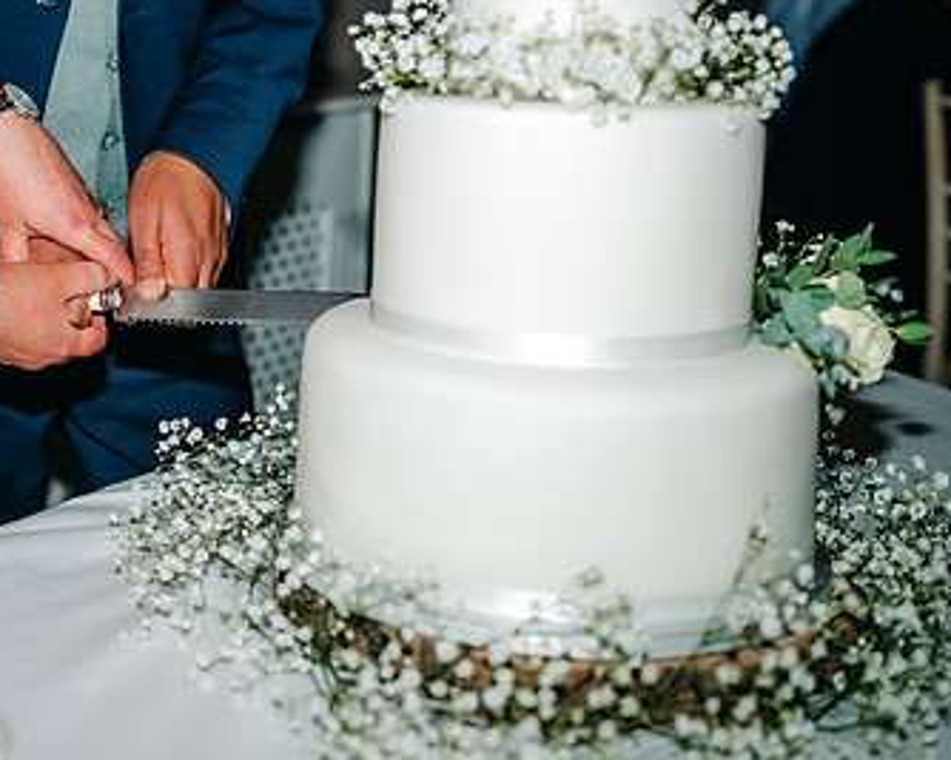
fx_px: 1604
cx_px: 179
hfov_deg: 32.1
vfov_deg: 26.6
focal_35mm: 57
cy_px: 269
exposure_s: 1/200
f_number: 2.2
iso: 320
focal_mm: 35
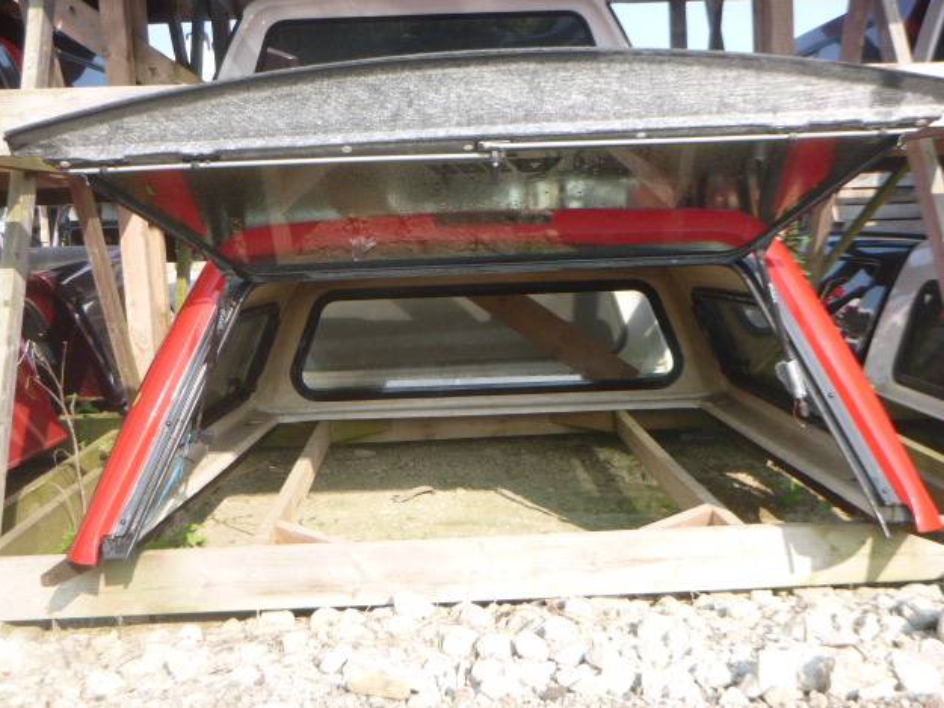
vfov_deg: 34.4
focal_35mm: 42
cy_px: 350
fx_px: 1146
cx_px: 473
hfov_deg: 44.8
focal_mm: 7.3
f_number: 4.6
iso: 100
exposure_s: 1/100
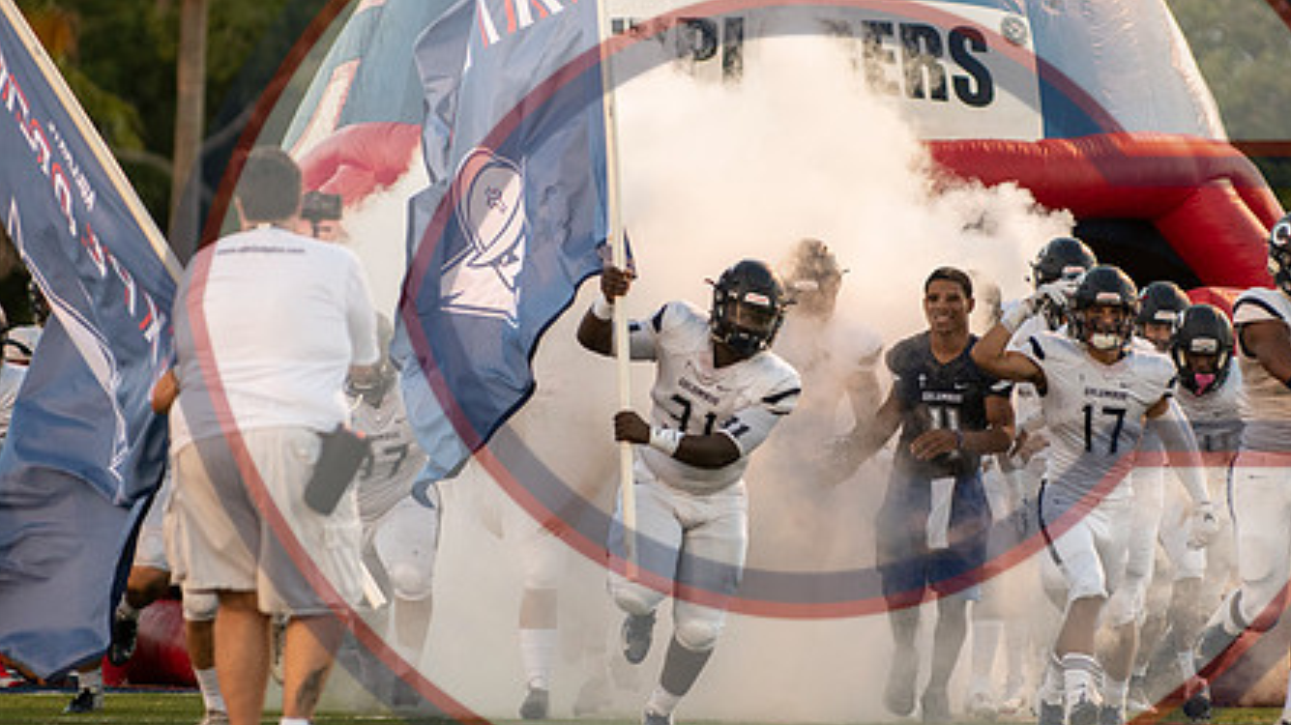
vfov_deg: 3.0
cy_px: 303
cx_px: 795
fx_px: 14031
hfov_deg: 5.3
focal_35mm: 410
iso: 1800
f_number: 2.8
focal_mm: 200
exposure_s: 1/1600
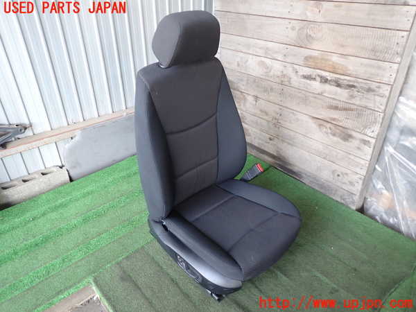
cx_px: 208
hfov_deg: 69.4
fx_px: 300
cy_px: 156
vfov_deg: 54.9
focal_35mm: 25
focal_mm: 4.5
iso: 200
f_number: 2
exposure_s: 1/50
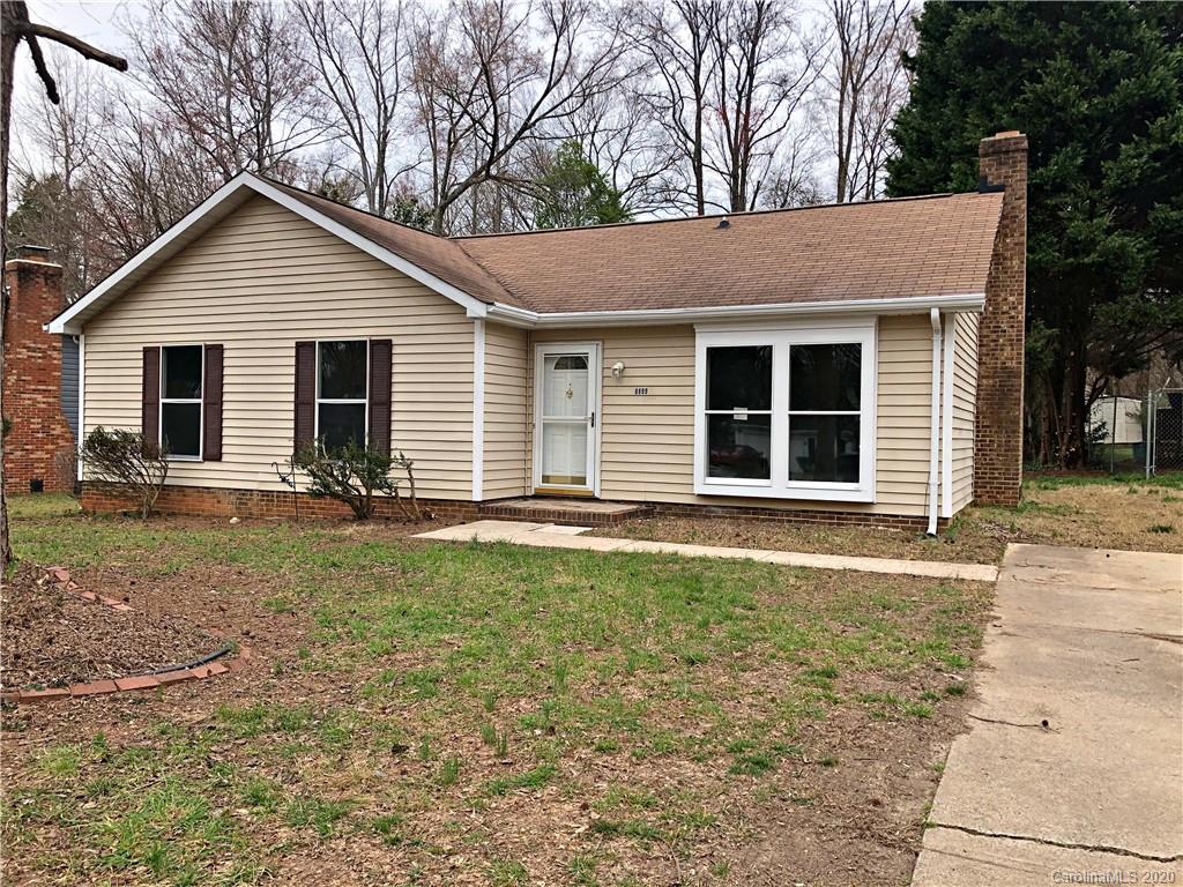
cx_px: 592
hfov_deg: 63.4
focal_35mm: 28
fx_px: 957
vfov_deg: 49.7
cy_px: 444
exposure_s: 1/762
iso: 20
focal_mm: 3.99
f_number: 1.8
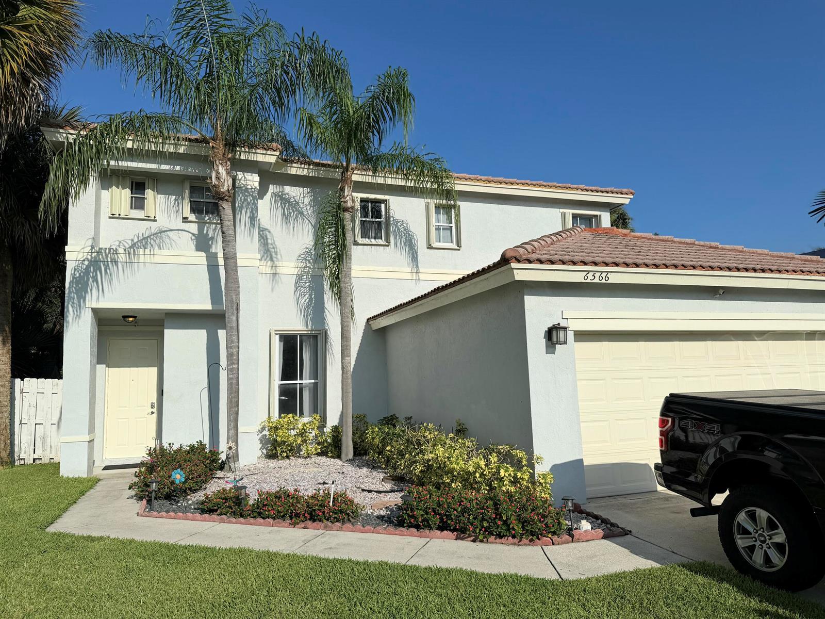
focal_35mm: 24
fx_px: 572
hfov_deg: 71.6
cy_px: 310
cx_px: 412
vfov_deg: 56.8
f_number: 1.78
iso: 80
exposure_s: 1/11905
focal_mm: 6.76
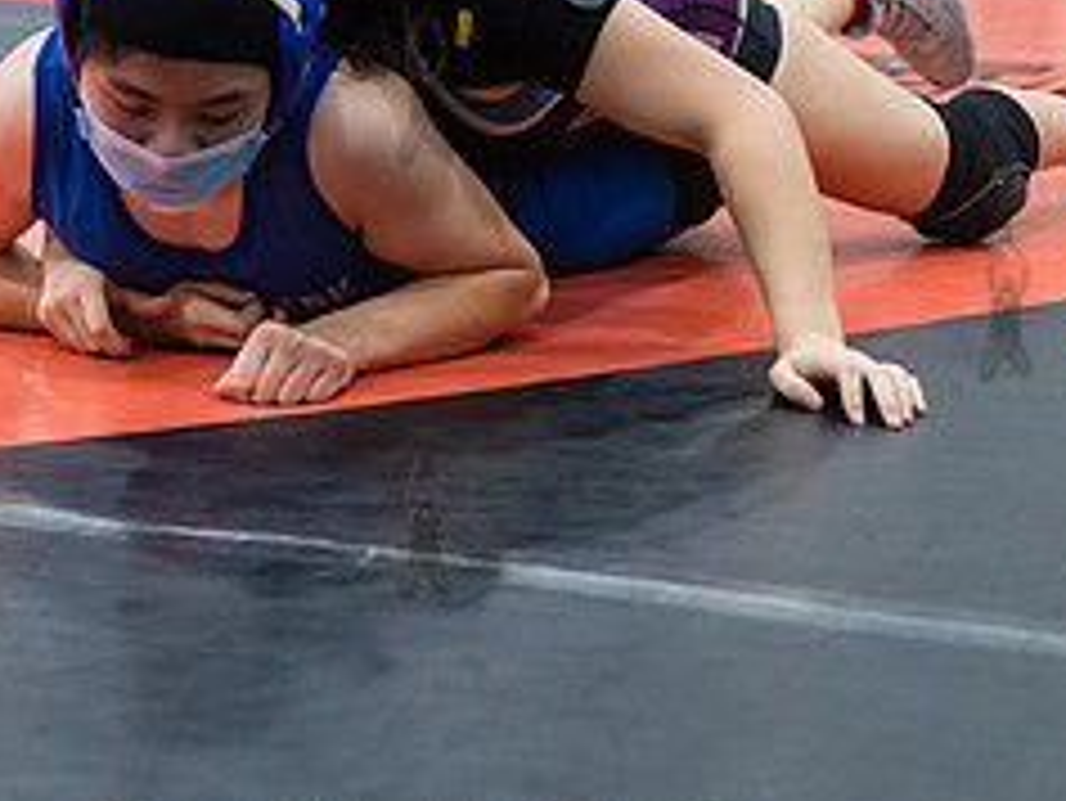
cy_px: 83
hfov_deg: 21.5
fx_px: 2804
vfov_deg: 16.1
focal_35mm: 91
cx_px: 423
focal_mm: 35
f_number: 3.5
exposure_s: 1/400
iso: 4000
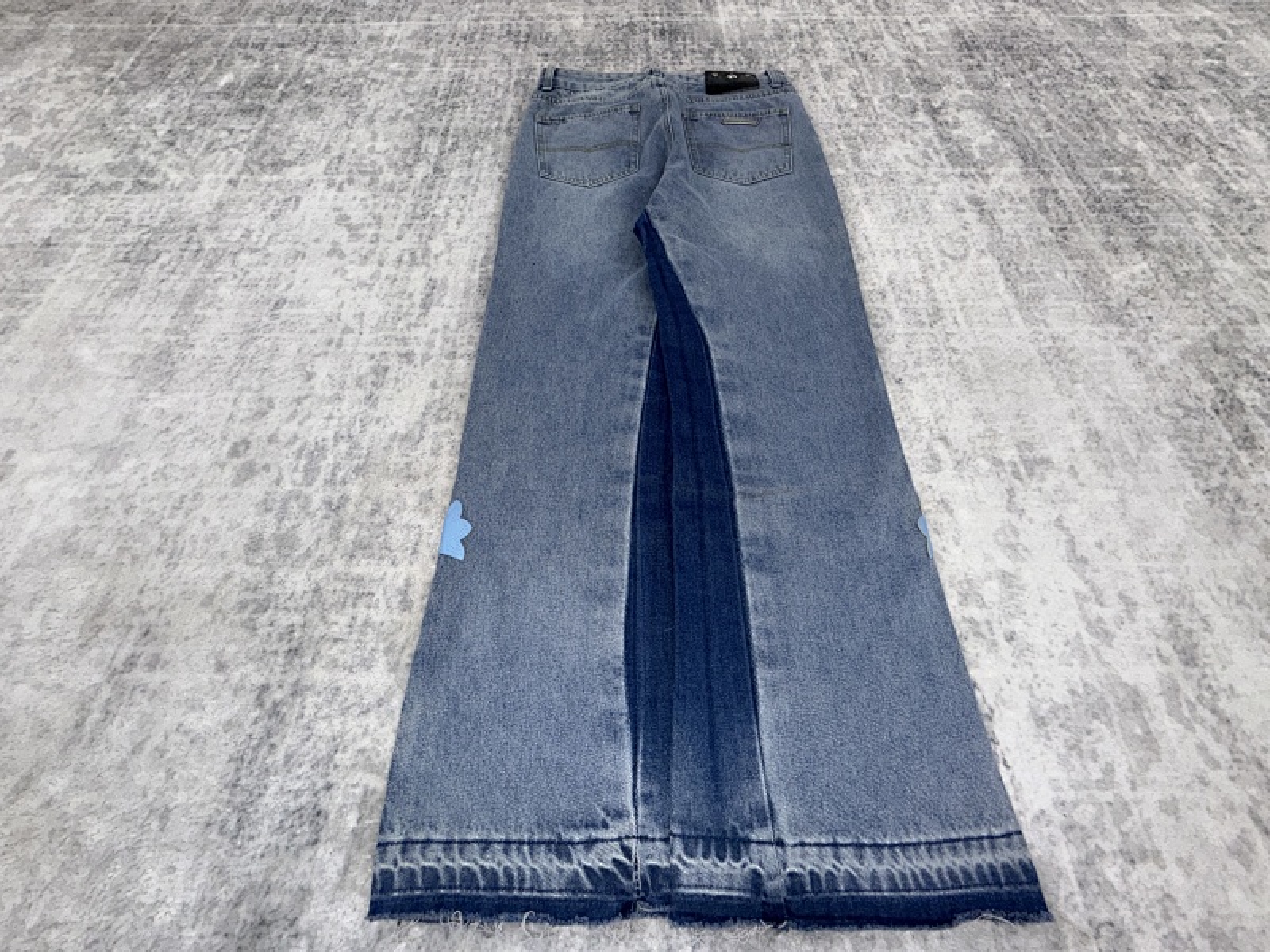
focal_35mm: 14
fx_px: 514
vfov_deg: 85.7
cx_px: 635
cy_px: 476
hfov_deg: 102.1
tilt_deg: -62.7
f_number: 2.2
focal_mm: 2.22
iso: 64
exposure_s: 1/122
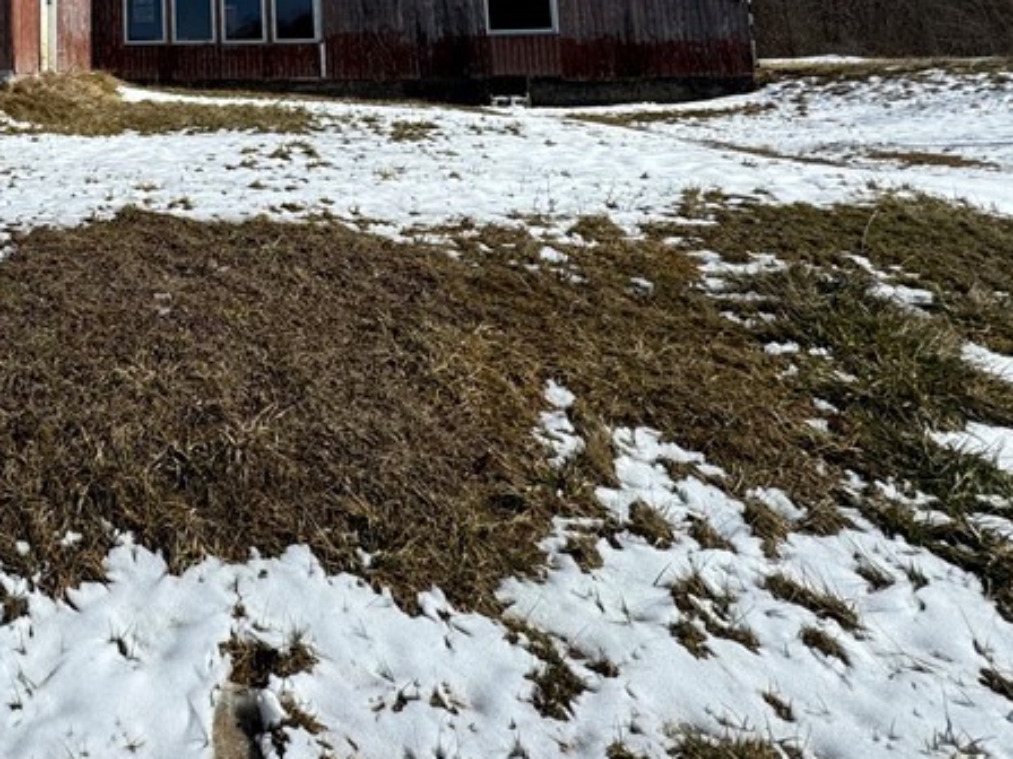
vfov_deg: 38.4
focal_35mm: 32
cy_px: -27
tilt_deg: +5.7
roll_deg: +1.1
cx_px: 7
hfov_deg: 47.5
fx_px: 936
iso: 50
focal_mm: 2.22
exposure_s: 1/2770
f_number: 2.2
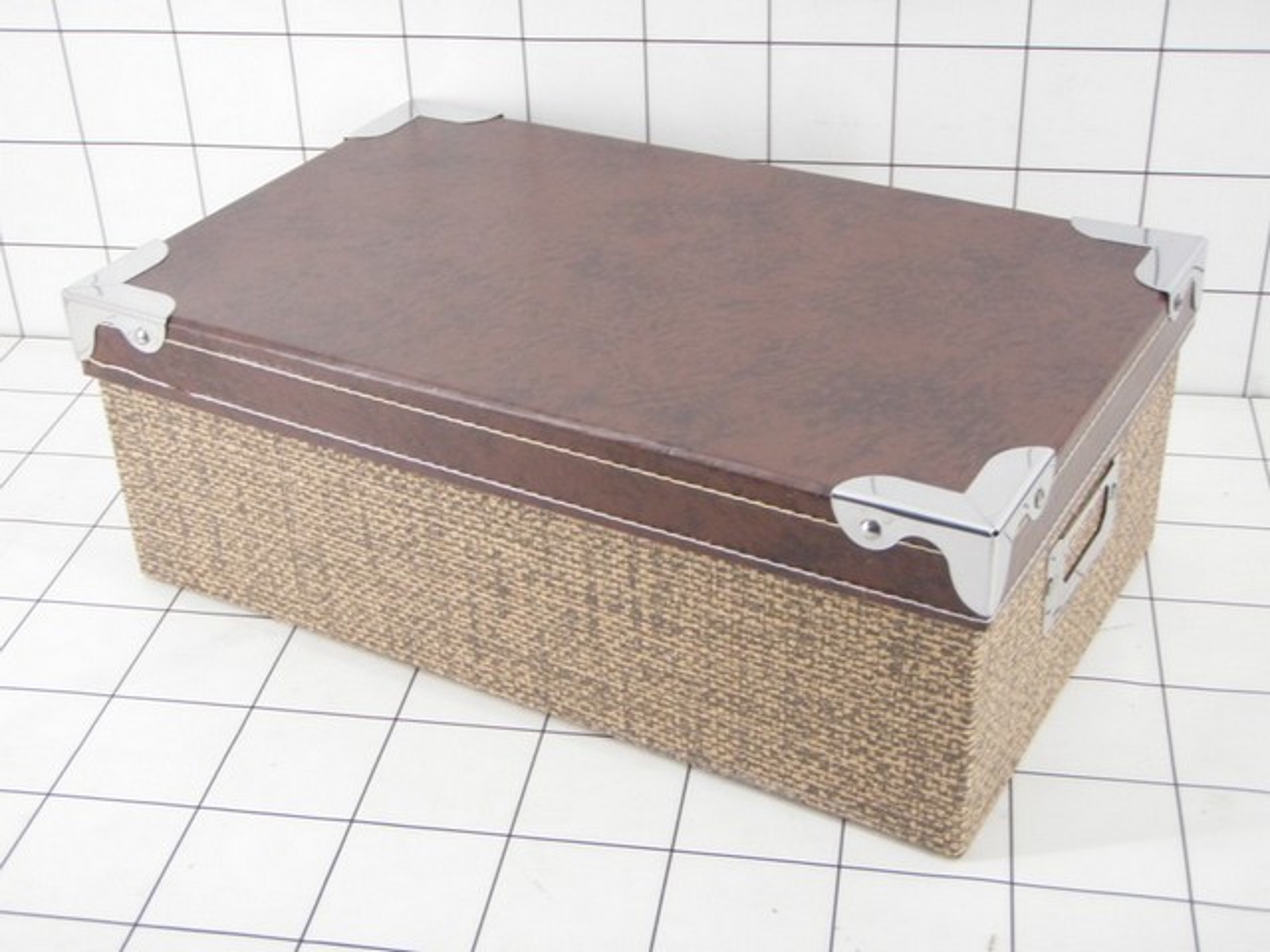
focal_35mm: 51
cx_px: 635
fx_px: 1871
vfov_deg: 28.6
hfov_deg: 37.5
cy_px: 476
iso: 200
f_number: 4
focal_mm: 9.13
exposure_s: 1/20
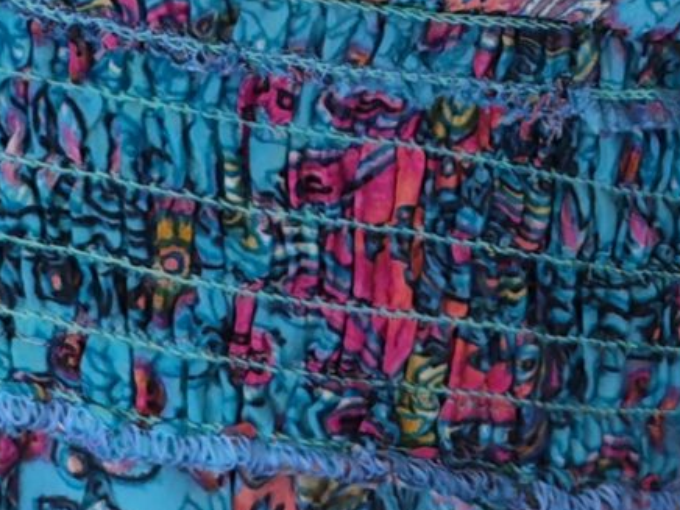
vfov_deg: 3.5
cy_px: -1351
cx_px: -248
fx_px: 8074
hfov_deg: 4.8
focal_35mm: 411
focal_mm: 10.55
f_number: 2.68
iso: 623
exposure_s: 1/120
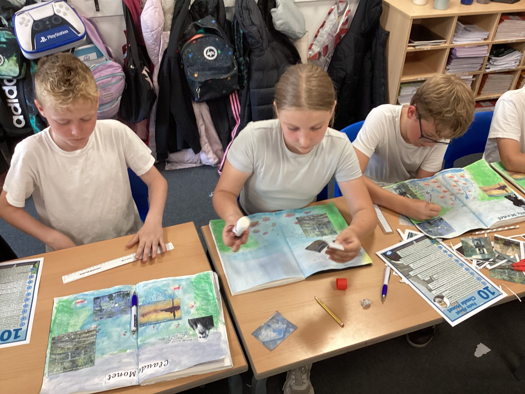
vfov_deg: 45.4
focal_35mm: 31
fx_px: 470
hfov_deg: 58.4
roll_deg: -2.2
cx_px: 262
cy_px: 197
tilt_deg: -38.4
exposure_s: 1/50
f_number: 2.4
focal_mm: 3.3
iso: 125
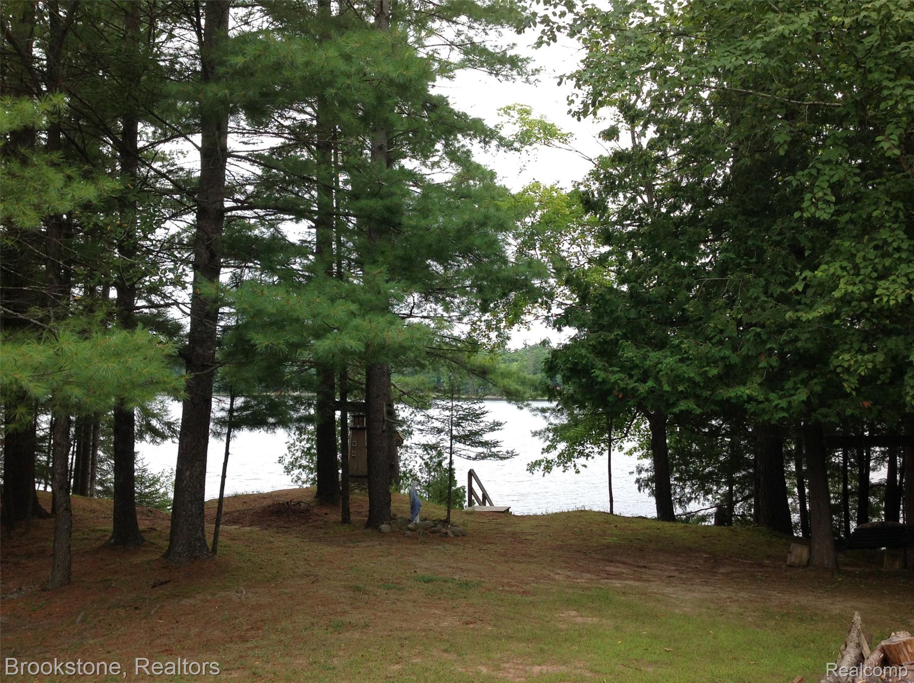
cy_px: 342
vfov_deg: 40.6
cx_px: 457
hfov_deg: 52.7
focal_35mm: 35
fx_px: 923
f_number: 2.4
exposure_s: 1/135
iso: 50
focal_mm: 4.28
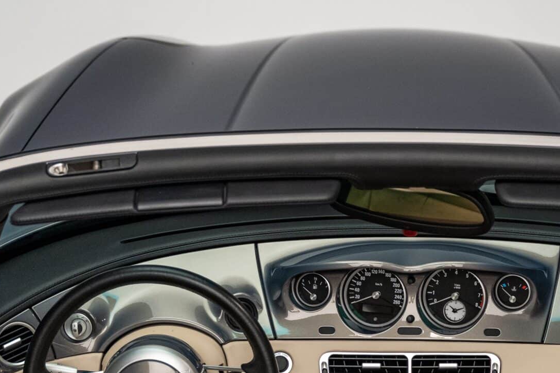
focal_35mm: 94
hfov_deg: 21.5
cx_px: 404
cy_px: 348
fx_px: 1466
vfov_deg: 14.3
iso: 2500
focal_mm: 40.1
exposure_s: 1/100
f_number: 2.8
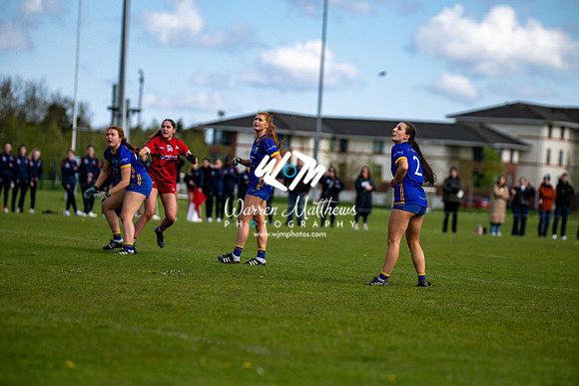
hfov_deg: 11.4
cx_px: 290
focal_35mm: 180
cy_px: 193
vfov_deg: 7.6
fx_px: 2896
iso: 200
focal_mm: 180
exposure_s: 1/6400
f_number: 2.8
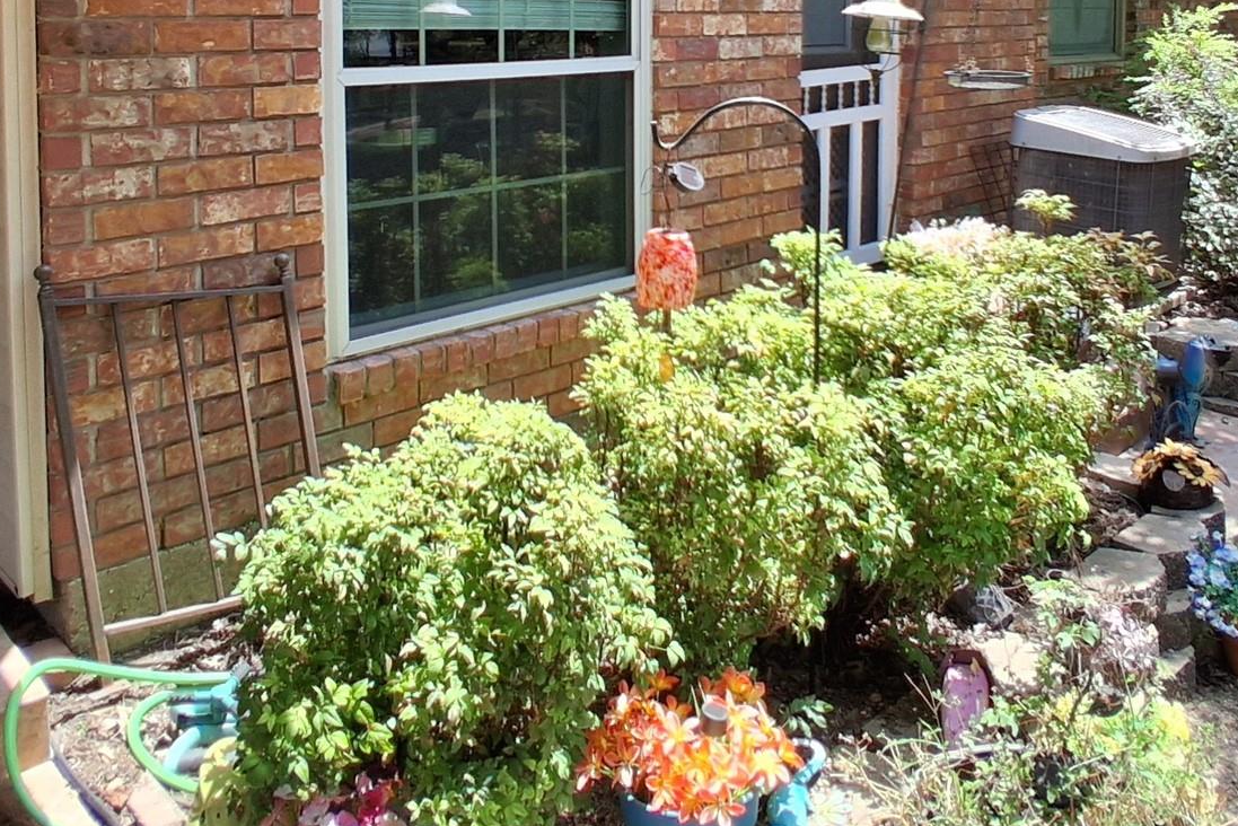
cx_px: 614
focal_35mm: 33
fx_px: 1135
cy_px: 52
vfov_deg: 36.9
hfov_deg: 57.2
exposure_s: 1/457
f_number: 2.2
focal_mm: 1.4
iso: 50
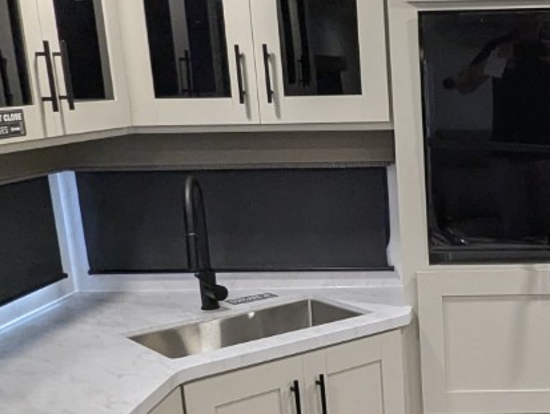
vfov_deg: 26.7
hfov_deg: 33.6
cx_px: 493
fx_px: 859
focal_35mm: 54
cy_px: 322
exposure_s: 1/127
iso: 353
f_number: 2.2
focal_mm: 2.35
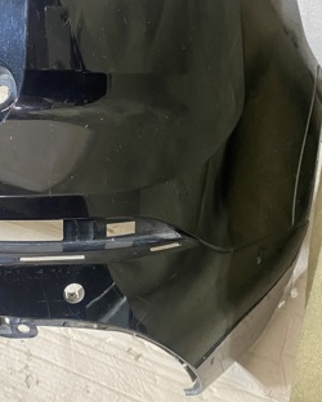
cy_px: 143
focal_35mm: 39
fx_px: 464
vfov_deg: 46.3
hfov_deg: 38.0
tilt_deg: -50.9
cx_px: 117
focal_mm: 4.25
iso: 250
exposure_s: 1/50
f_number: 1.8
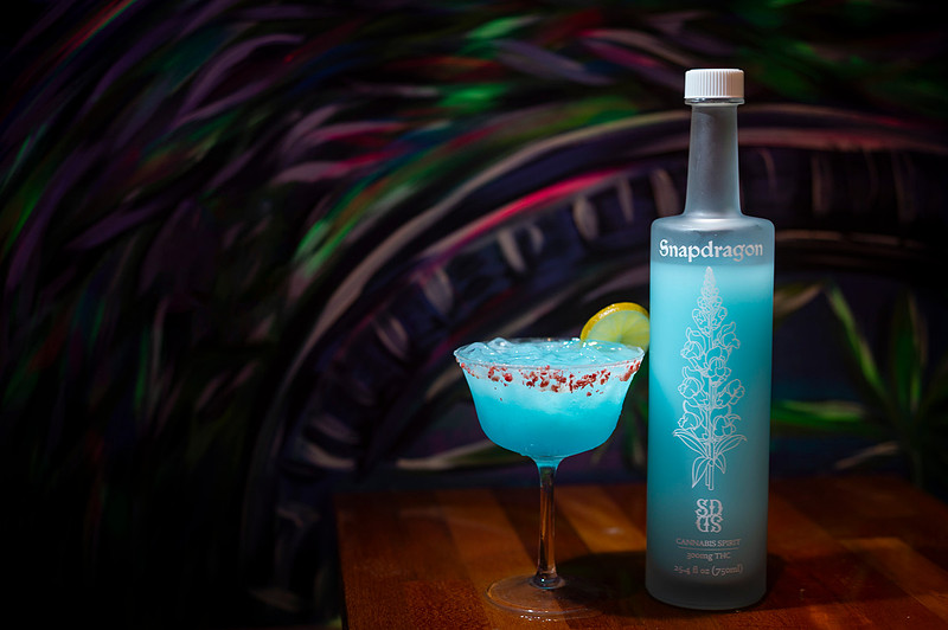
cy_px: 315
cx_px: 474
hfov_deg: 39.6
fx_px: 1316
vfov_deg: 26.9
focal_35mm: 50
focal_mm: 50
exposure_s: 1/60
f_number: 2.8
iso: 400
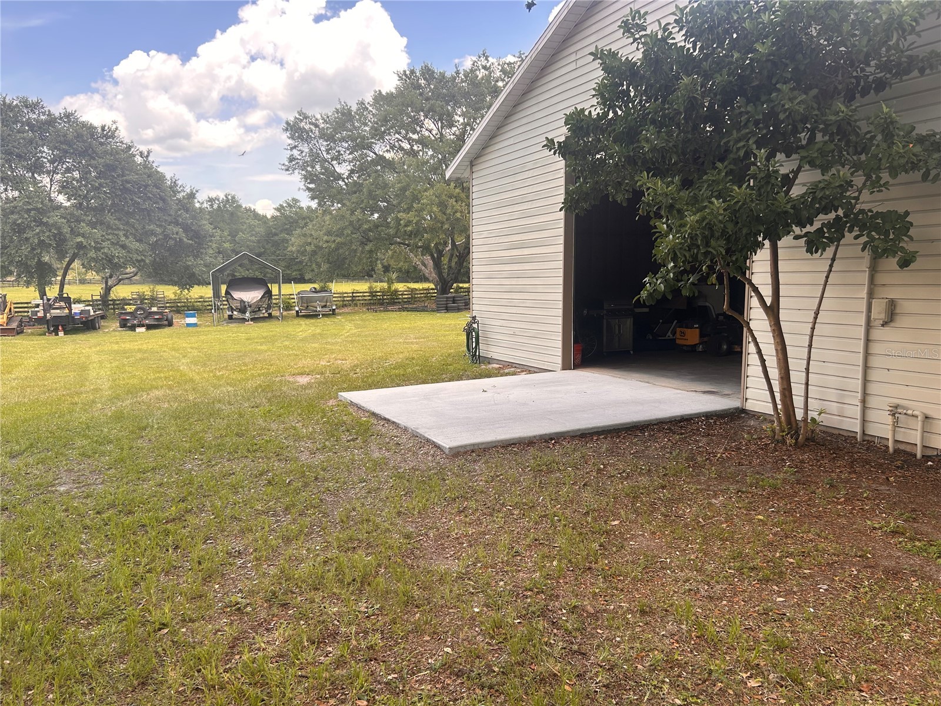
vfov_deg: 53.1
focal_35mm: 26
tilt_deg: -4.4
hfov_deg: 67.3
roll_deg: -0.6
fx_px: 707
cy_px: 353
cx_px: 470
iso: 50
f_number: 1.5
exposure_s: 1/611
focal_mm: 5.7
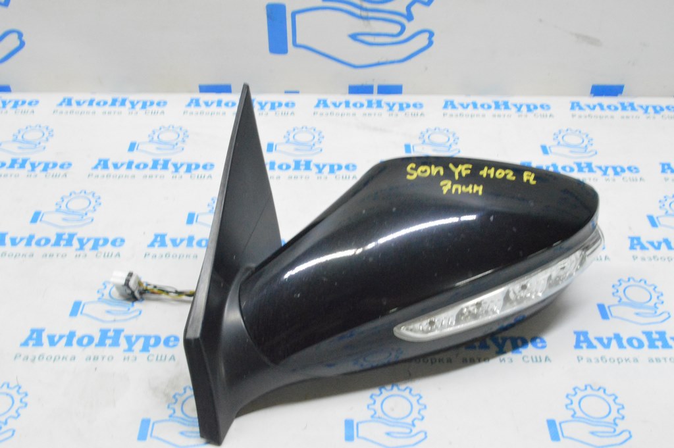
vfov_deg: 31.8
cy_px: 224
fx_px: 786
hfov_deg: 46.4
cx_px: 337
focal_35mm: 42
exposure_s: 1/15
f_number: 20
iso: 6400
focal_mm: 28
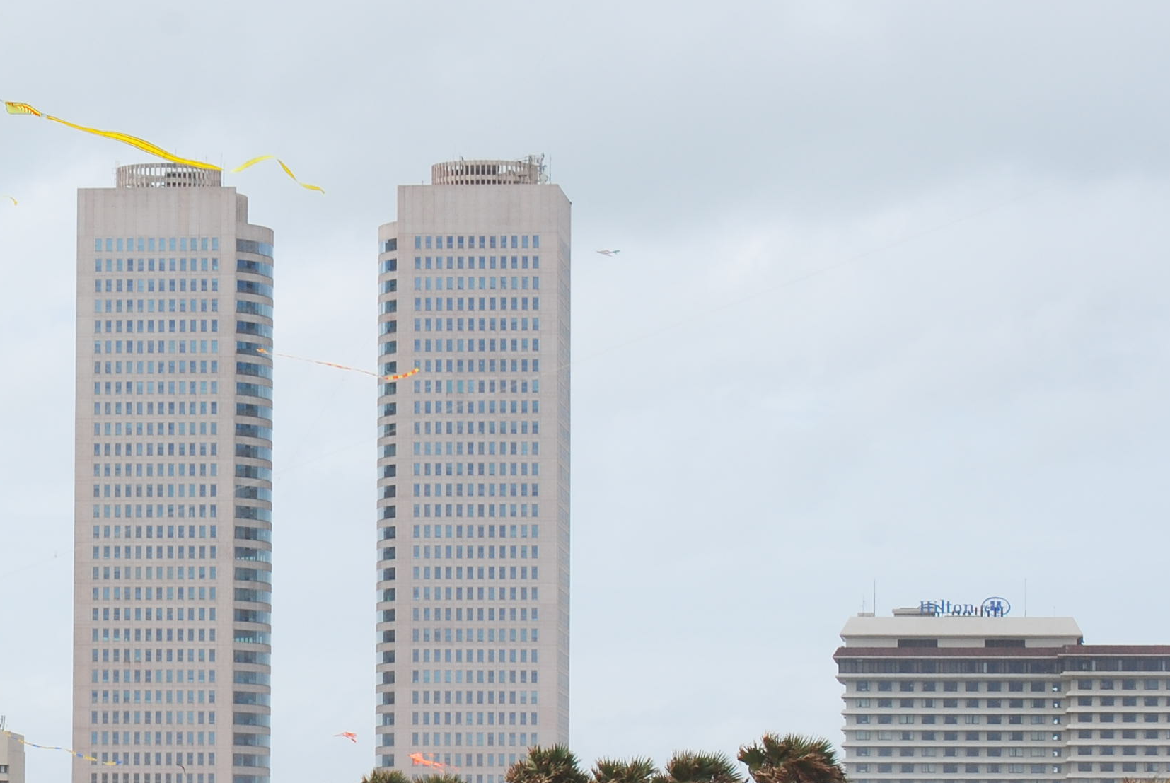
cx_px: 59
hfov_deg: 10.6
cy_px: 547
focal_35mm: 193
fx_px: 6285
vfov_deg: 7.1
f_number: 10
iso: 140
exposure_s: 1/250
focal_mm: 55
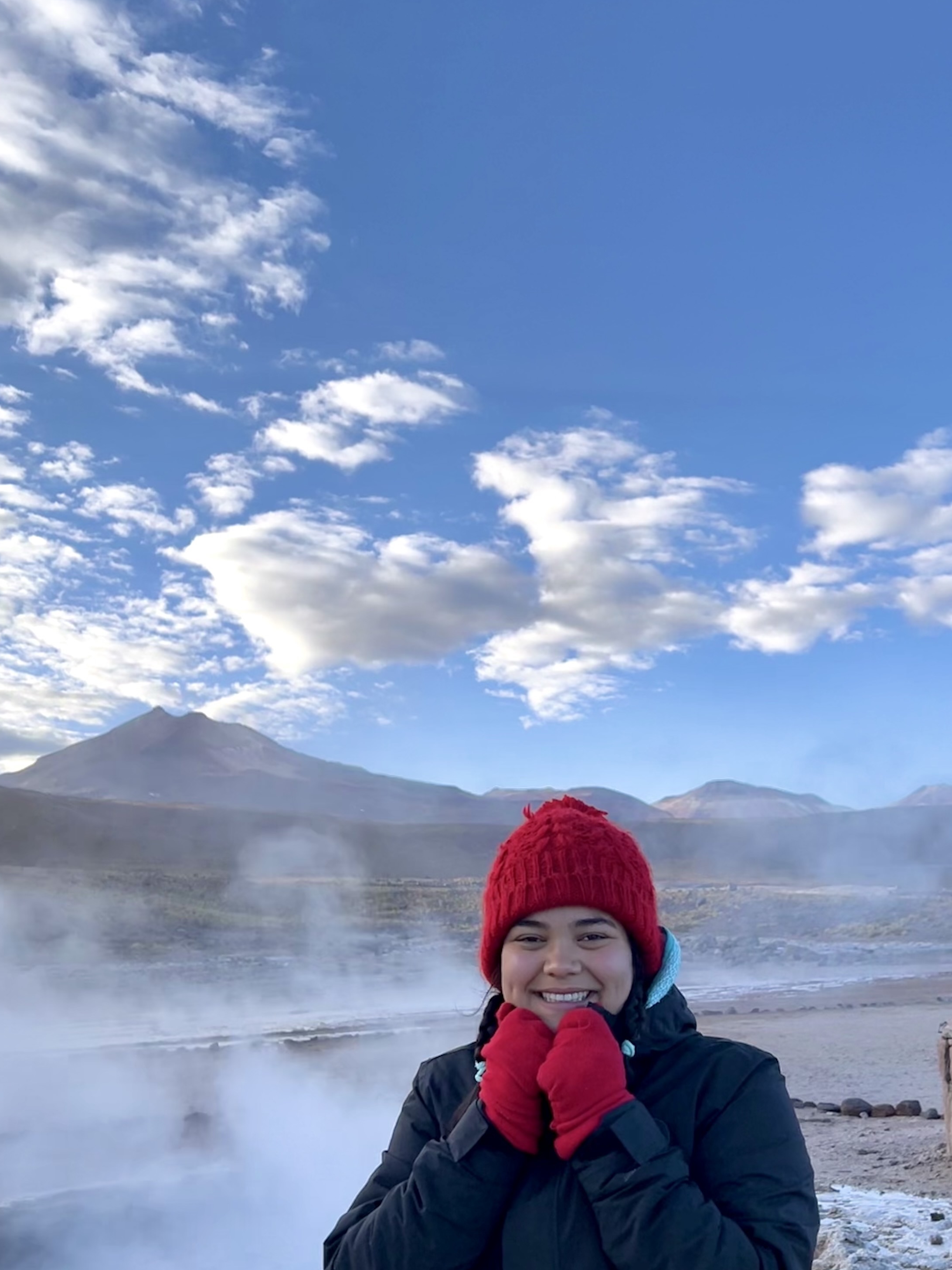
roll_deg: +0.4
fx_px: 1320
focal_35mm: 36
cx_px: 600
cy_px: 761
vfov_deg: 51.0
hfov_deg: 39.4
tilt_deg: +8.8
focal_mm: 5.7
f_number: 1.5
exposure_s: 1/1266
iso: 50
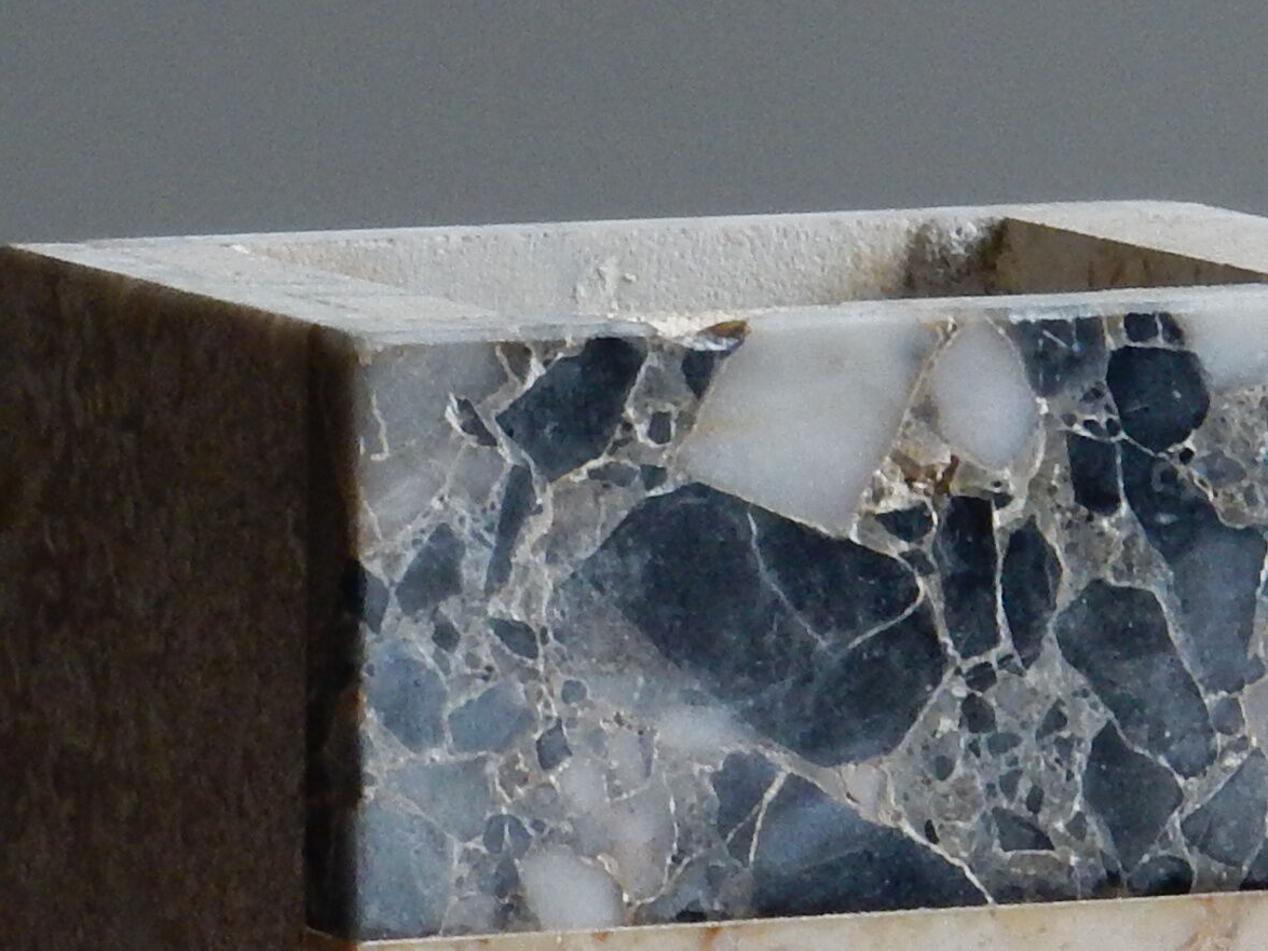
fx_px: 19962
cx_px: 1708
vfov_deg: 2.7
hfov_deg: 3.6
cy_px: 1489
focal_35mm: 545
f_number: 6
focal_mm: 24.7
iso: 280
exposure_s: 1/30
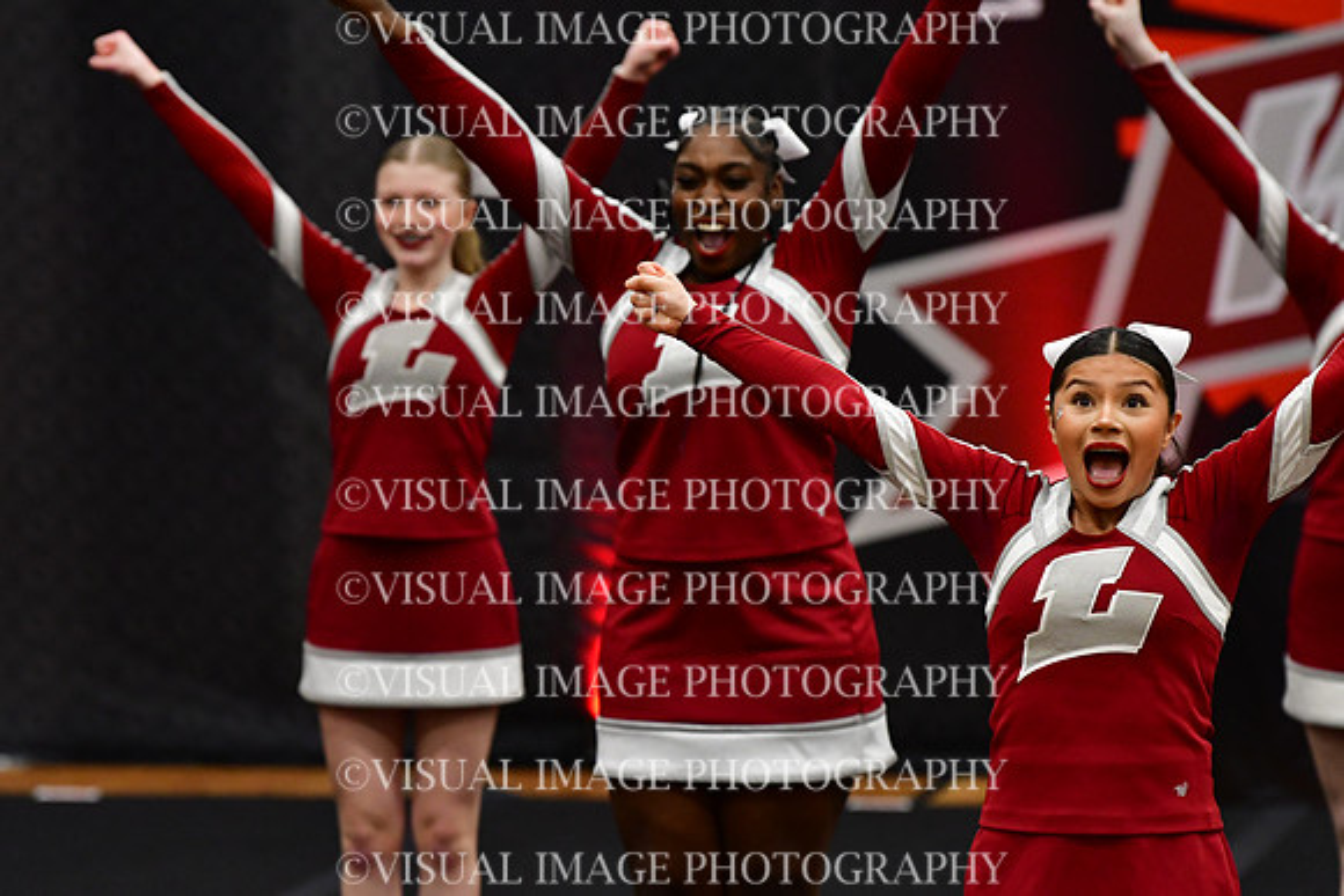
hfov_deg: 7.2
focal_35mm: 285
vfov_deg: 4.8
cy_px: 448
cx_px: 672
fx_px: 10642
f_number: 4
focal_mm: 190
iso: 4000
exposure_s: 1/500
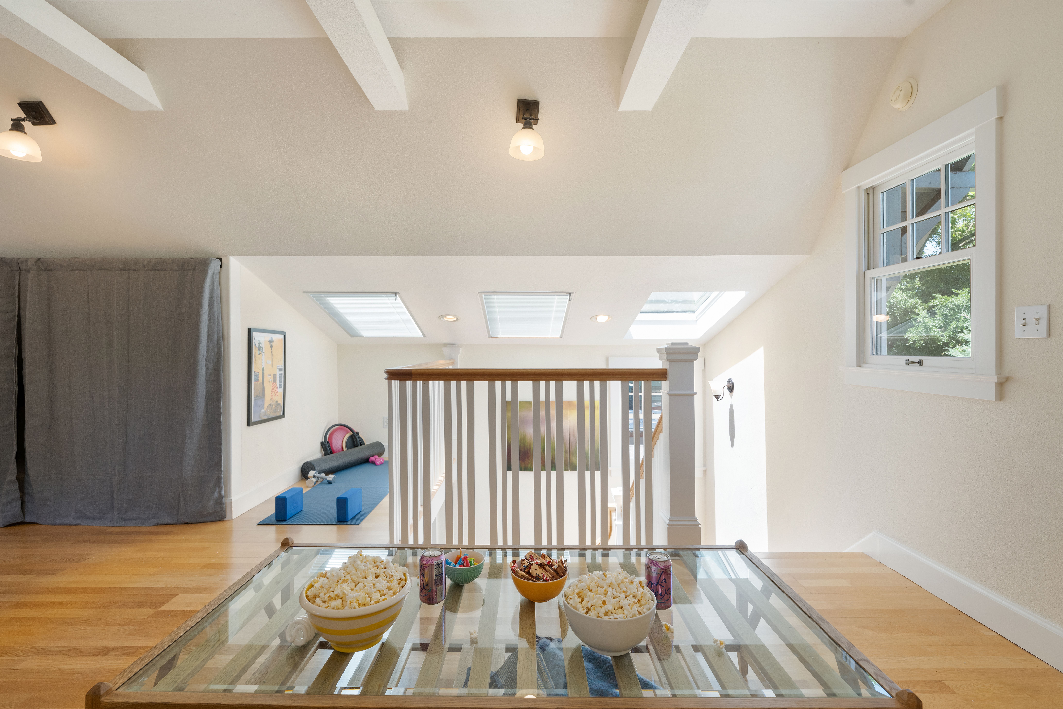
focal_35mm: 17
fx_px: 502
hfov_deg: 93.3
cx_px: 532
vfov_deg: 70.4
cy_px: 354
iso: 400
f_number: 7.1
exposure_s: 1/20
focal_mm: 17
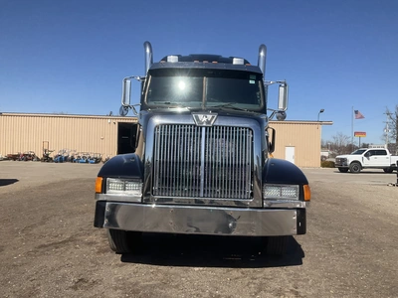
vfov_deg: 48.2
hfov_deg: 61.7
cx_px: 199
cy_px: 149
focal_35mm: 29
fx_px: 333
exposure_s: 1/2141
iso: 25
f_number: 1.8
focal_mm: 3
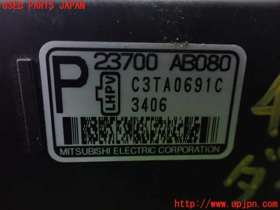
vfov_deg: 46.8
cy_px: 105
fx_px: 243
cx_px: 140
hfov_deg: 60.0
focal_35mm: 30
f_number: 2.3
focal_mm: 5.4
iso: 1000
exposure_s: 1/30
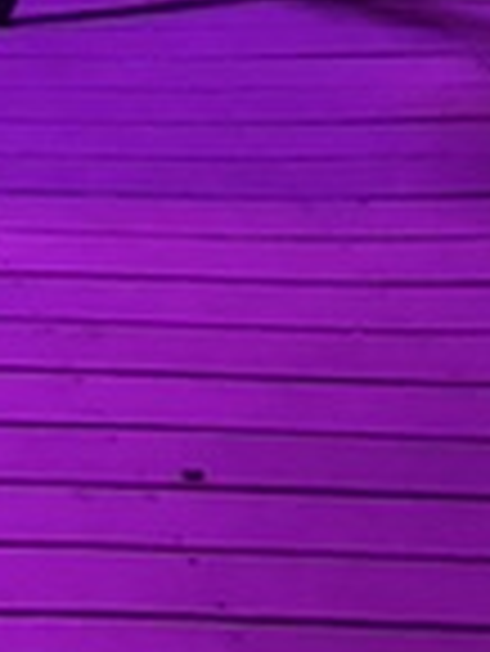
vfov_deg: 9.2
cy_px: -1133
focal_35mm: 183
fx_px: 3449
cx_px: -782
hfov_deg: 7.5
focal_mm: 5.96
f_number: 1.6
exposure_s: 1/30
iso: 640
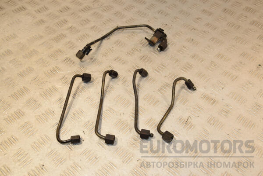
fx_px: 285
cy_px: 88
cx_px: 132
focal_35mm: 39
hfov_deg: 49.6
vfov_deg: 34.2
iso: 800
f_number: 8
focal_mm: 26
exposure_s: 1/200
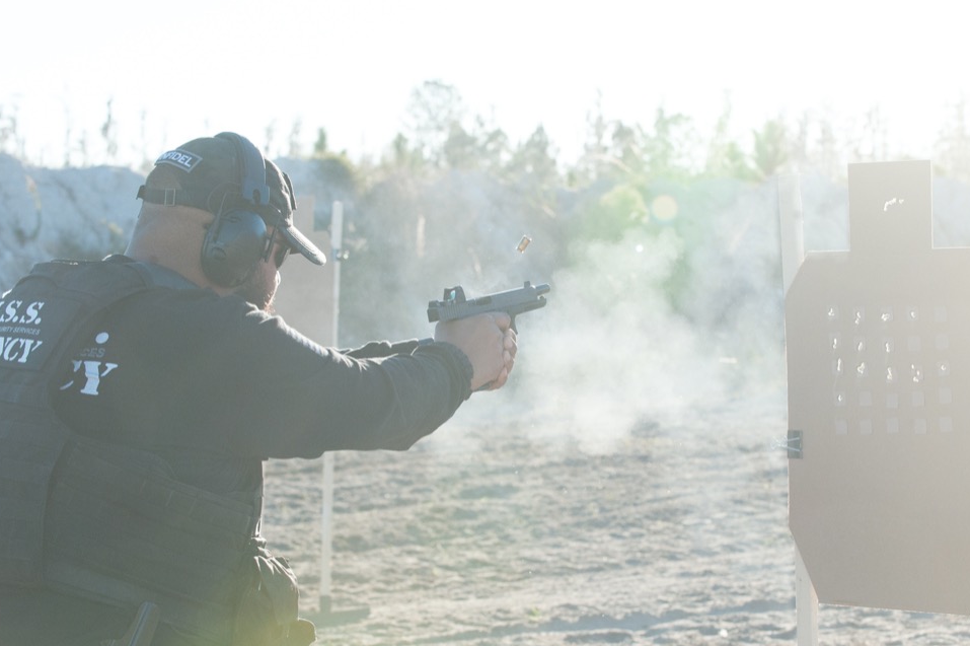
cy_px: 385
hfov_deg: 21.7
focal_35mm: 94
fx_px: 2531
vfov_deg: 14.5
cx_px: 552
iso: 2000
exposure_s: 1/1600
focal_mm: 75
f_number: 7.1
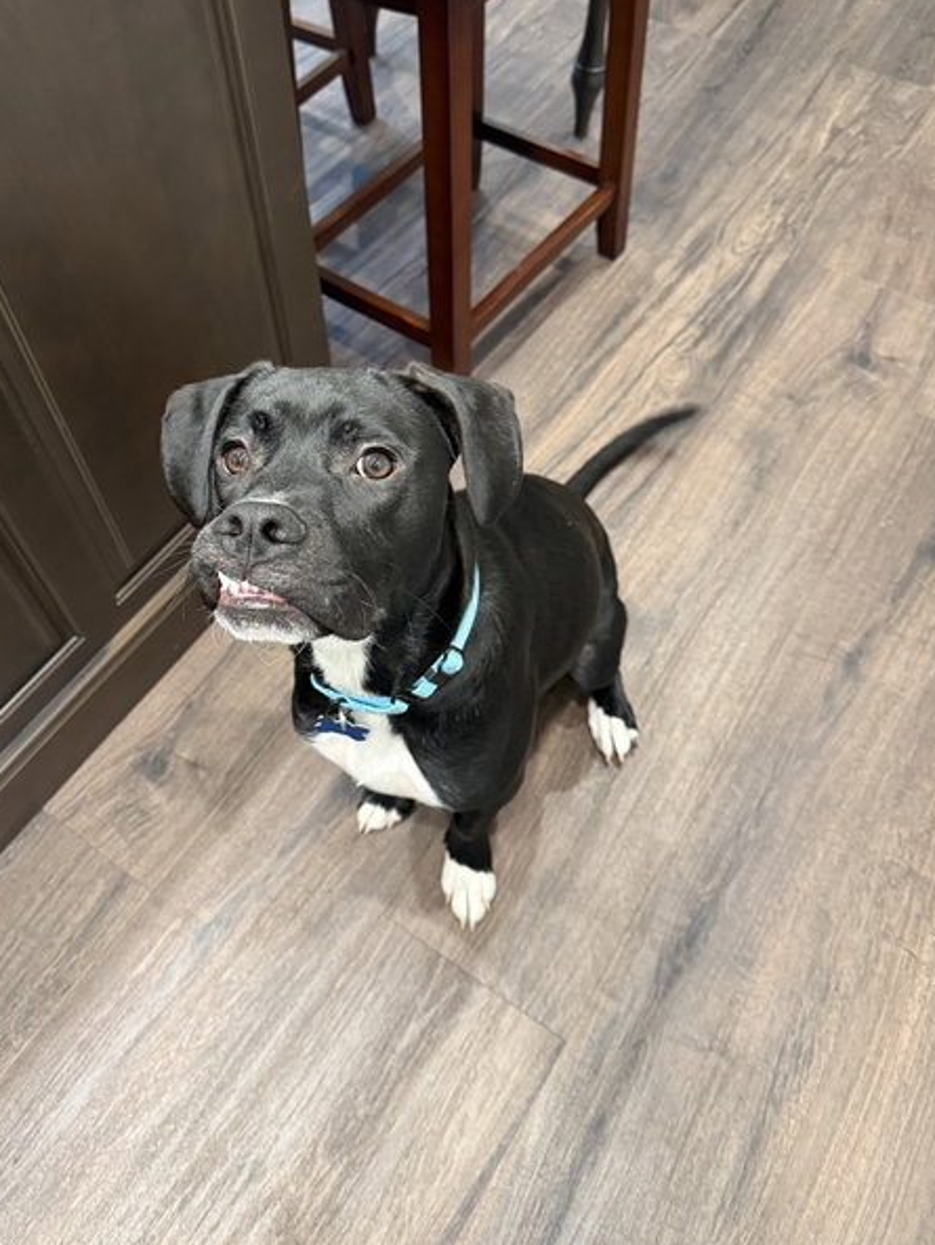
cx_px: 433
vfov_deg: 65.1
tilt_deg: -56.0
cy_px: 557
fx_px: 972
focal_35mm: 27
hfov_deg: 51.3
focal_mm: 6.76
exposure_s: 1/60
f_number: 1.78
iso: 500
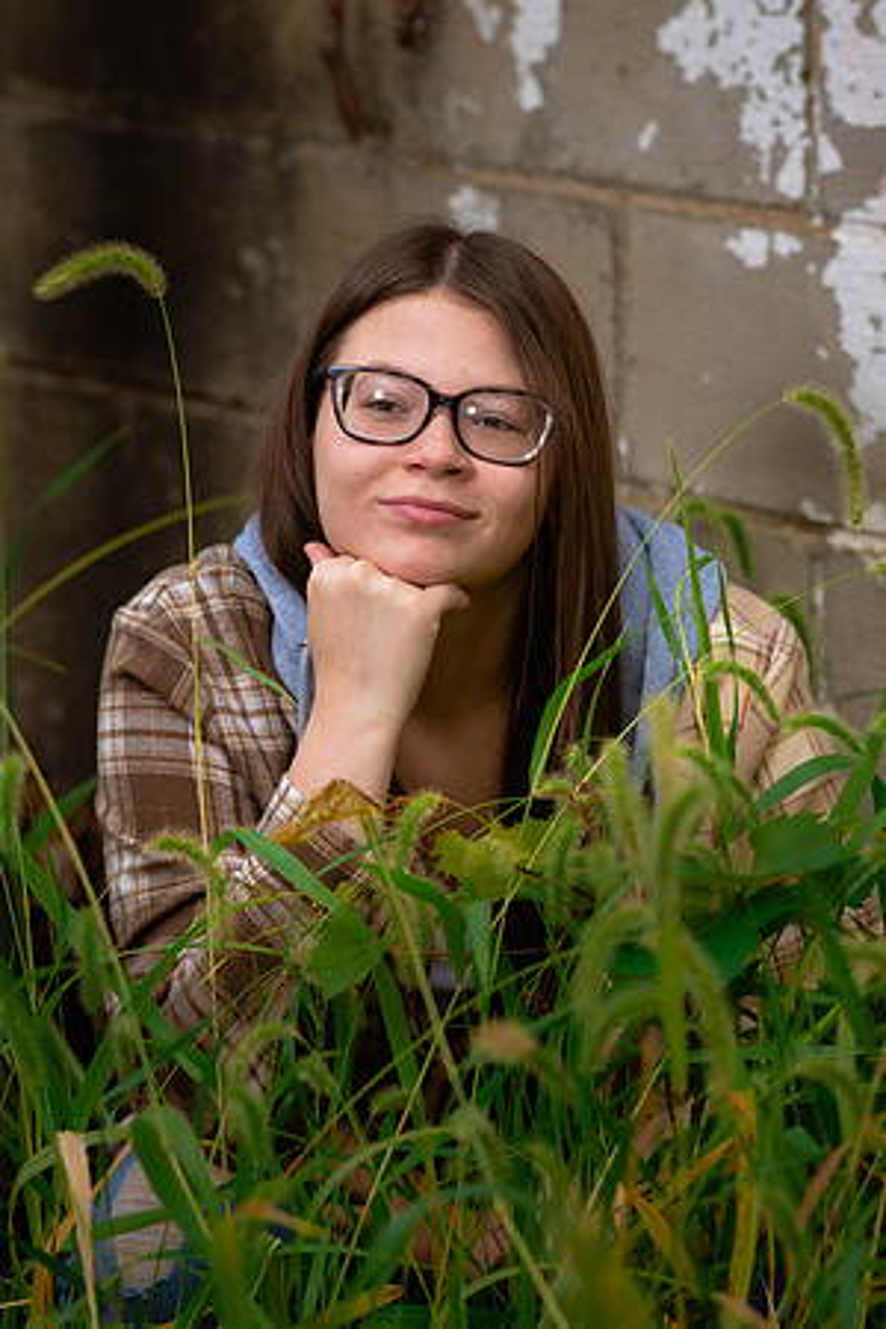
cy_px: 664
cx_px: 443
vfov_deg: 13.1
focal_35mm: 157
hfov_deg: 8.7
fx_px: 5795
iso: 64
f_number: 3.2
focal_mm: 105
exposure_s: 1/200
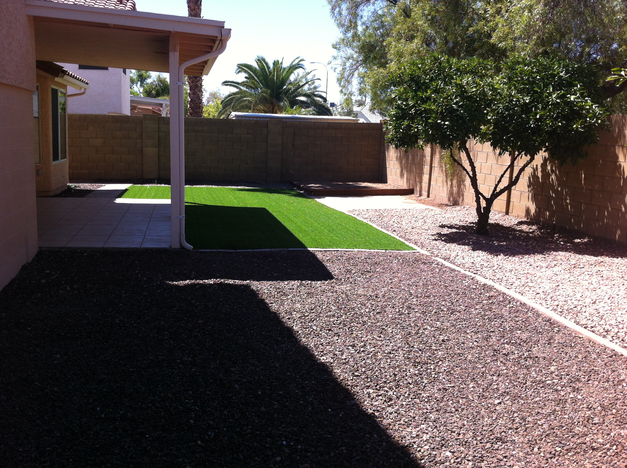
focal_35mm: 35
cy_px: 234
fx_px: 633
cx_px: 314
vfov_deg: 40.6
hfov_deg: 52.7
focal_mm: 3.85
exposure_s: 1/580
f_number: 2.8
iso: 80
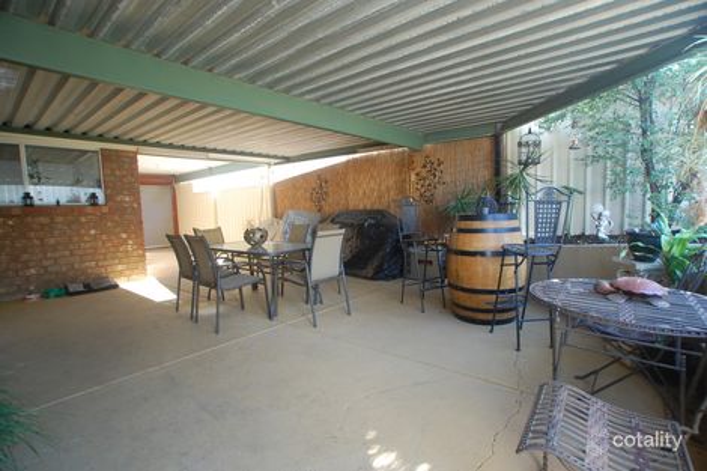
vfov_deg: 72.0
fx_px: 324
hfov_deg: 95.0
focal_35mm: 16
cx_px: 354
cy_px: 236
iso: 400
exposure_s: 1/40
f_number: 4.5
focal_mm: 11
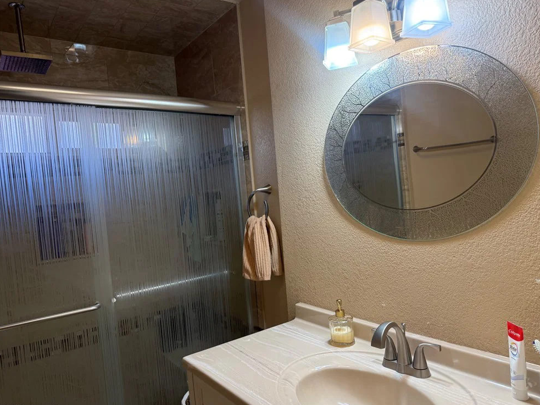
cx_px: 280
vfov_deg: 54.9
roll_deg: +2.9
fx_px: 390
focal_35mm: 25
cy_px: 209
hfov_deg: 69.4
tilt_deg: -2.0
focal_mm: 6.76
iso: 125
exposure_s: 1/152
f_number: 1.78
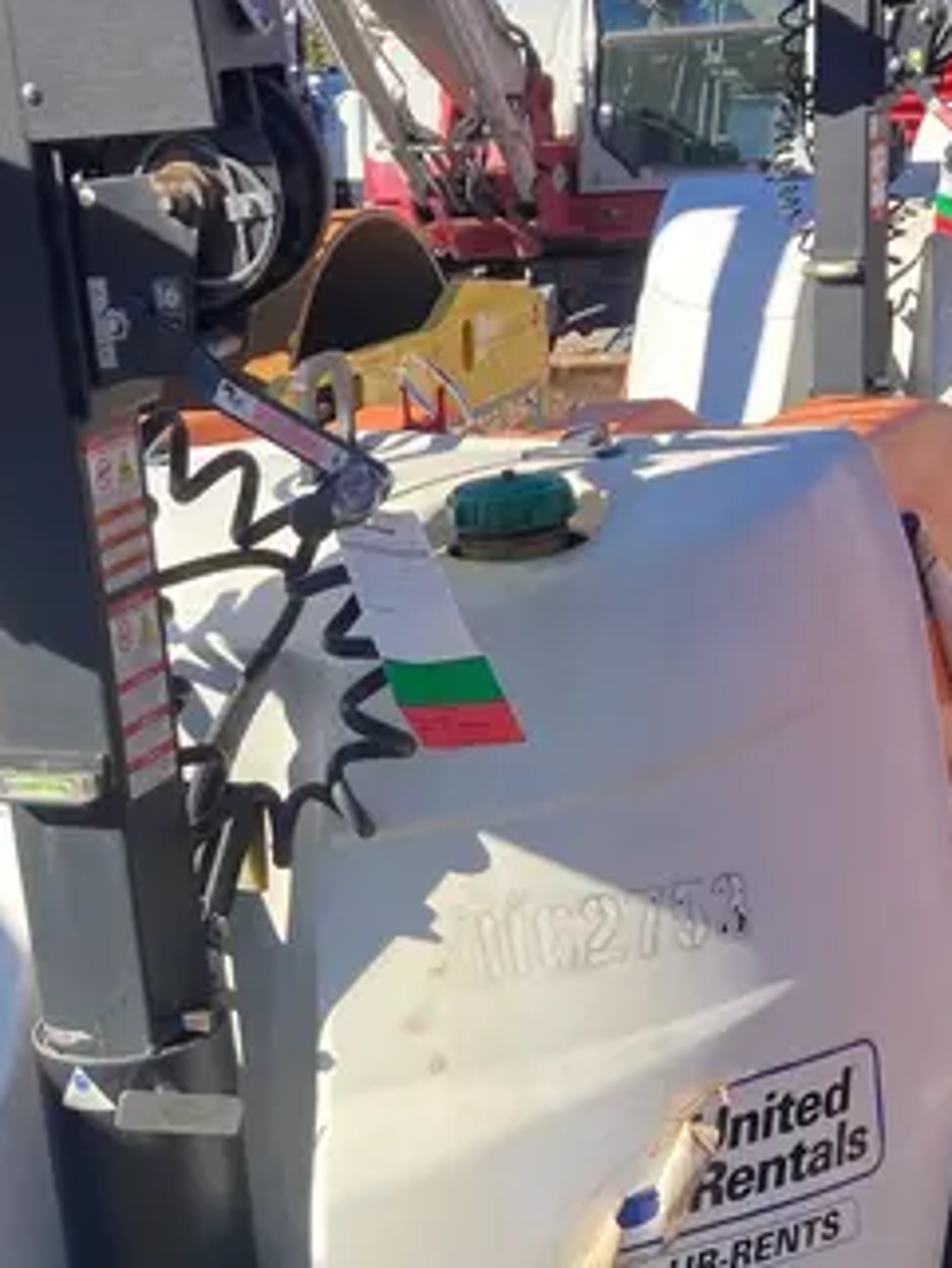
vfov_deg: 29.1
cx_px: 344
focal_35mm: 64
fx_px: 2345
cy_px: 1120
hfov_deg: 22.9
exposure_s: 1/783
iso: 20
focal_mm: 3.99
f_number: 1.8
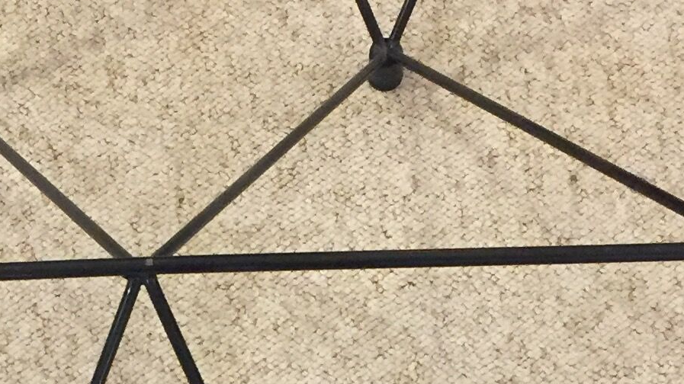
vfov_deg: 10.3
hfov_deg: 18.5
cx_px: 149
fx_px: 2085
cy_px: 488
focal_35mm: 115
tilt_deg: -70.7
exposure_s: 1/33
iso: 250
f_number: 2.2
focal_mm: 4.15
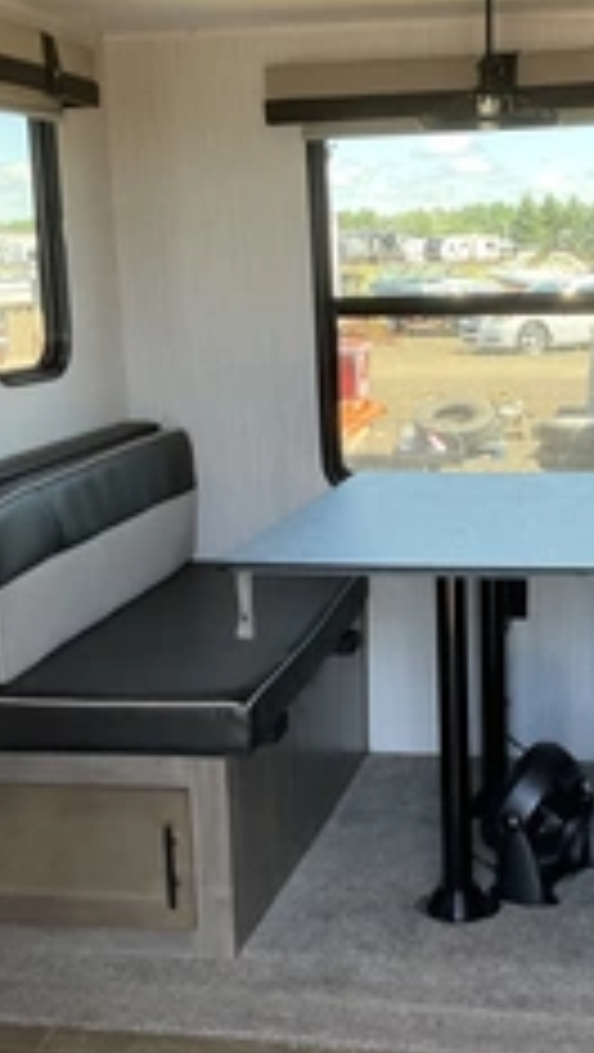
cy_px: 536
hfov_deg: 22.1
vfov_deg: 38.5
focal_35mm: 54
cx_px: 432
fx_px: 1509
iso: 64
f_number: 1.8
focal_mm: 3
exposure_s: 1/86
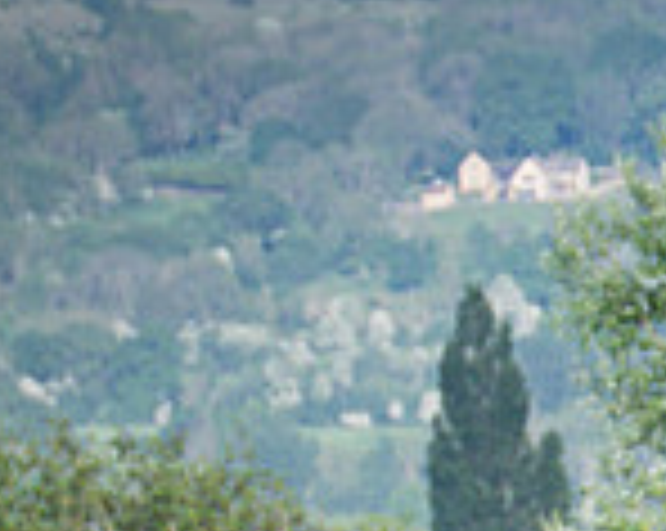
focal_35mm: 708
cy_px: 962
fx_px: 13937
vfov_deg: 2.2
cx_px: 1287
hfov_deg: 2.7
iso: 400
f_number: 4
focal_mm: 98
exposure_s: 1/2000
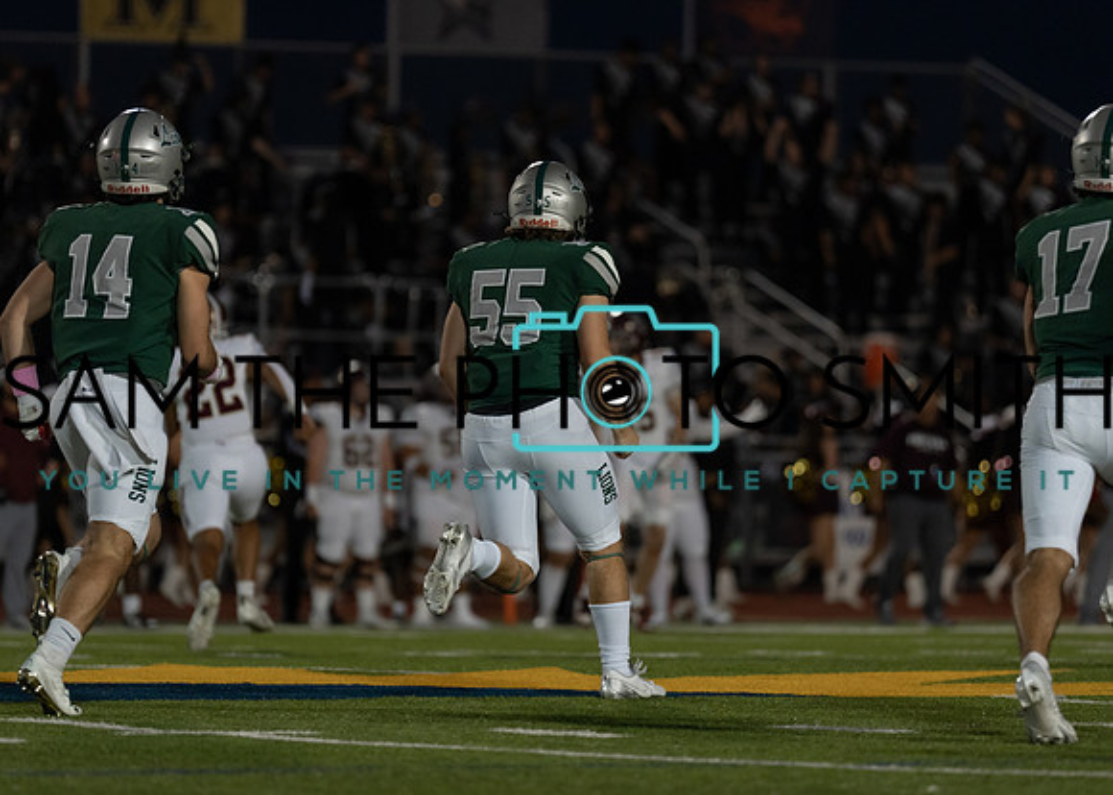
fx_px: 9130
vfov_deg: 5.0
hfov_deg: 7.0
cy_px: 377
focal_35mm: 289
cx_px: 538
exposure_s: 1/1000
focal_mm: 200
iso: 1000
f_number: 2.8
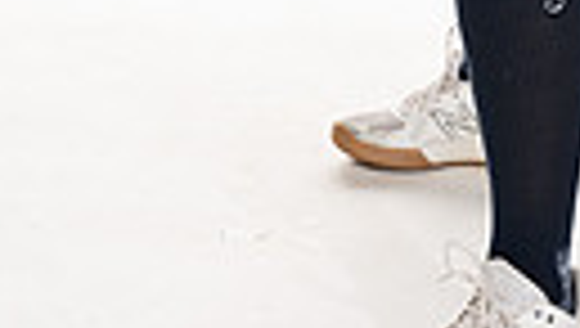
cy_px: -521
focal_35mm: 182
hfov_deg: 11.8
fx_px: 2803
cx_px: 454
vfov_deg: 6.3
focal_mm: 50
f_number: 6.3
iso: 400
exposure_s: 1/250
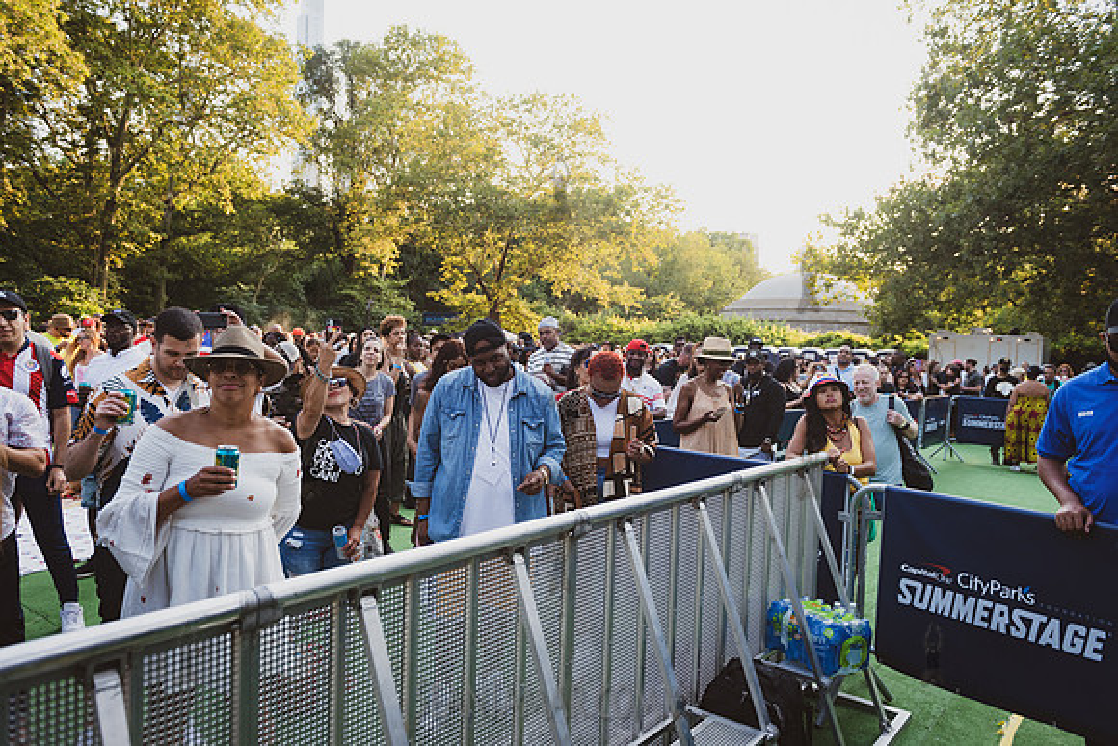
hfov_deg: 69.4
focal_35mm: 26
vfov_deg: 49.6
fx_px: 808
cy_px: 373
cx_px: 559
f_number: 4
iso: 500
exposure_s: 1/500
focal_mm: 26
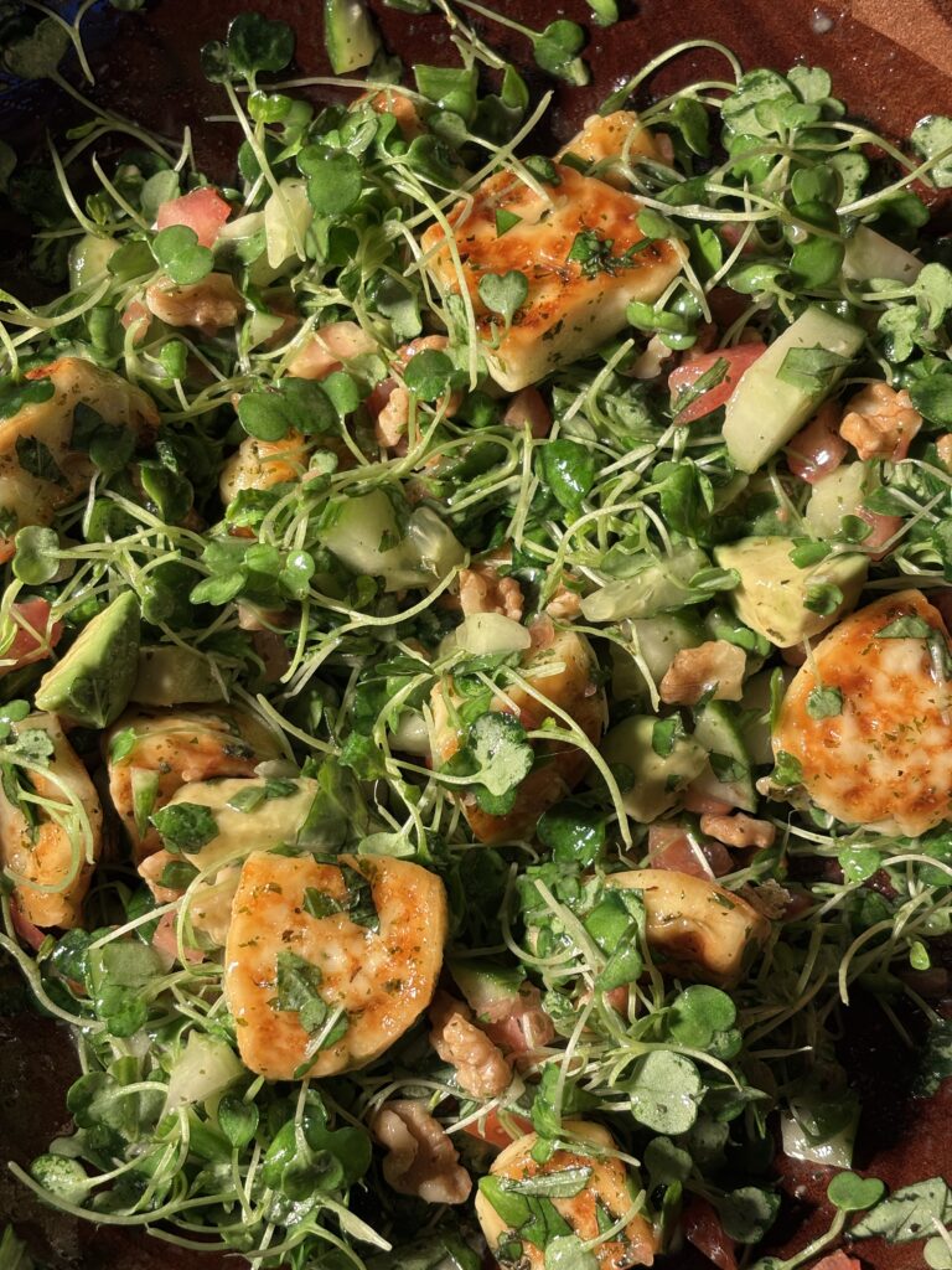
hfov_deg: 28.0
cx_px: 476
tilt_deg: -80.5
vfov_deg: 36.8
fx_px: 1907
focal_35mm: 52
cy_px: 635
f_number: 1.6
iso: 32
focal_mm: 5.96
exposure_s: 1/361
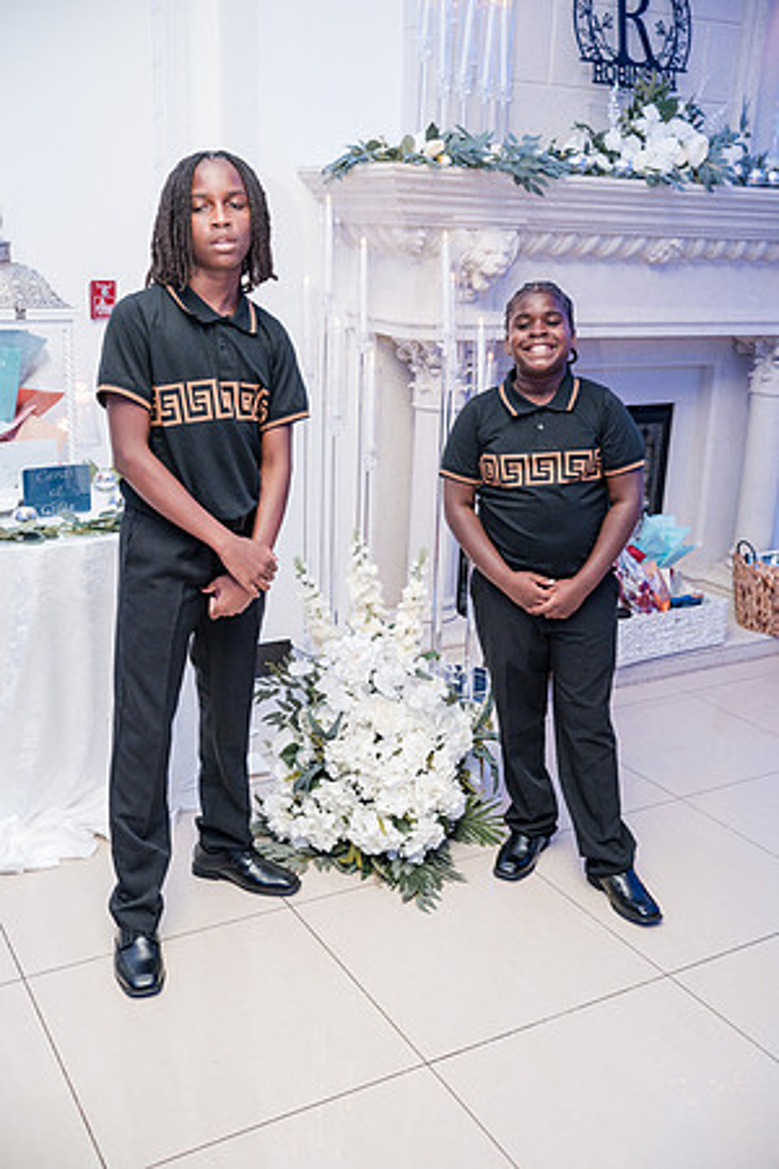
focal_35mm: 35
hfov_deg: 37.9
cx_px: 390
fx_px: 1136
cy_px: 584
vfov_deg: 54.4
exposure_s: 1/250
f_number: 4
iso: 4000
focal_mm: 35
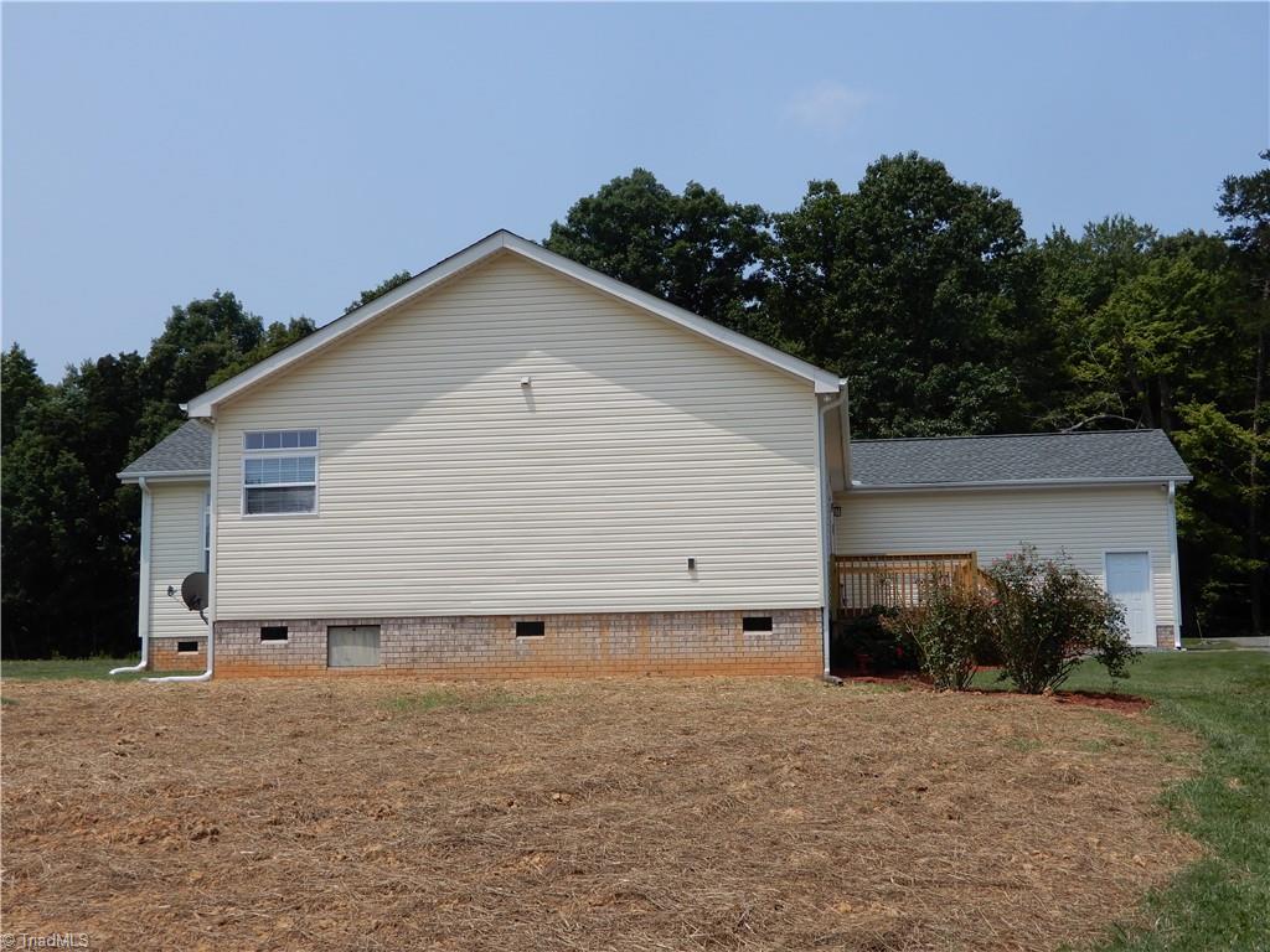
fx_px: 1541
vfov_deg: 34.3
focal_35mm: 42
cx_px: 635
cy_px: 476
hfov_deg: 44.8
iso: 80
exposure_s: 1/1250
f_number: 4
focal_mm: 7.5
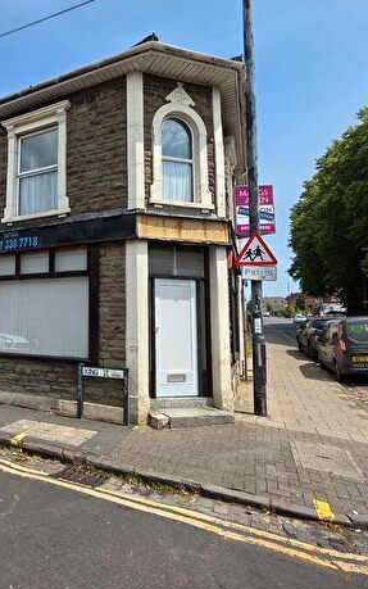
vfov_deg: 82.3
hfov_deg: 51.6
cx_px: 47
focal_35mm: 21
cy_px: 286
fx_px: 337
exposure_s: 1/2043
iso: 40
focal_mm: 2.2
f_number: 1.9
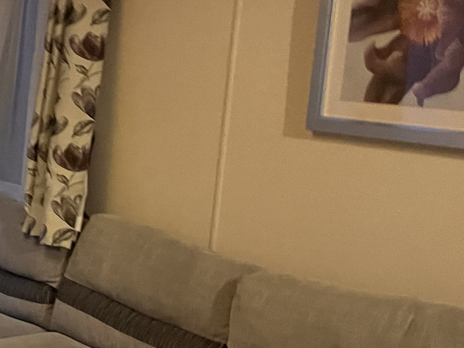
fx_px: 1059
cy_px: 183
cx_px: -148
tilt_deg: -6.6
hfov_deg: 22.1
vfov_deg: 18.7
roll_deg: -3.2
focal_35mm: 79
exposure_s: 1/25
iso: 640
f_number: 1.6
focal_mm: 5.1
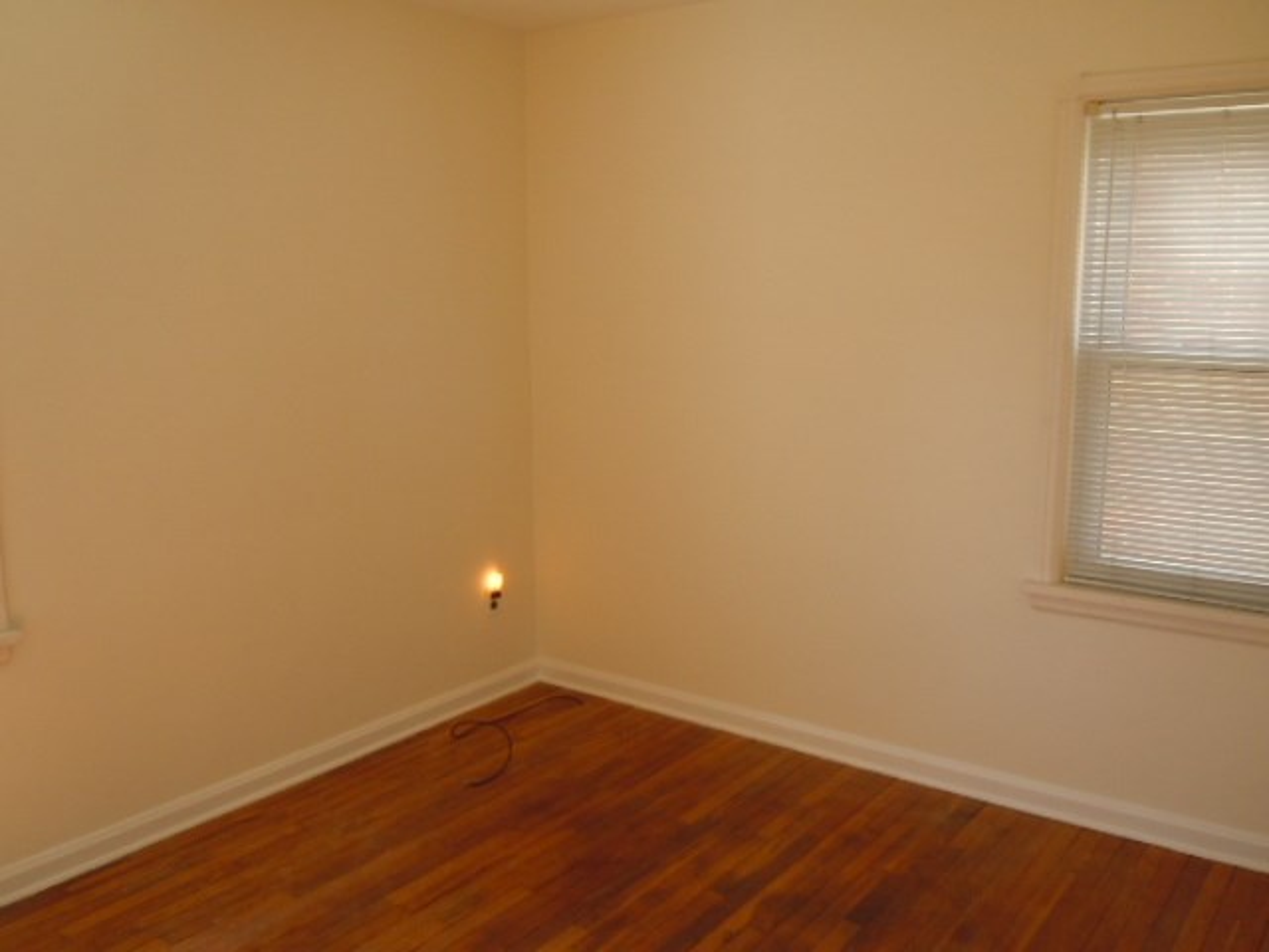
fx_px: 1100
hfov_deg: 60.0
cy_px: 476
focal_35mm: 30
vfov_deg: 46.8
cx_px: 634
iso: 200
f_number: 3.5
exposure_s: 1/60
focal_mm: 5.4
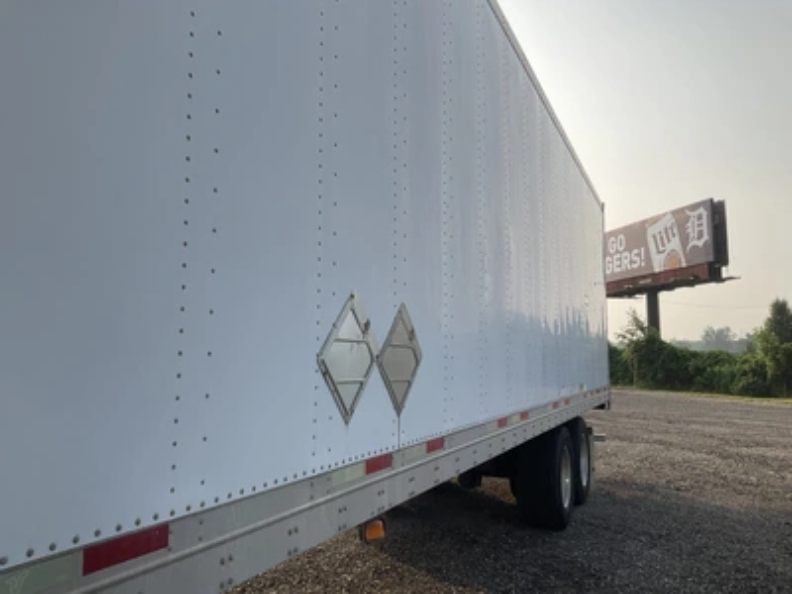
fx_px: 664
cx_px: 396
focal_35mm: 29
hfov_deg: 61.7
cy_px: 297
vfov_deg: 48.2
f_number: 1.8
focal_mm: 3
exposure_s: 1/962
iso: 25
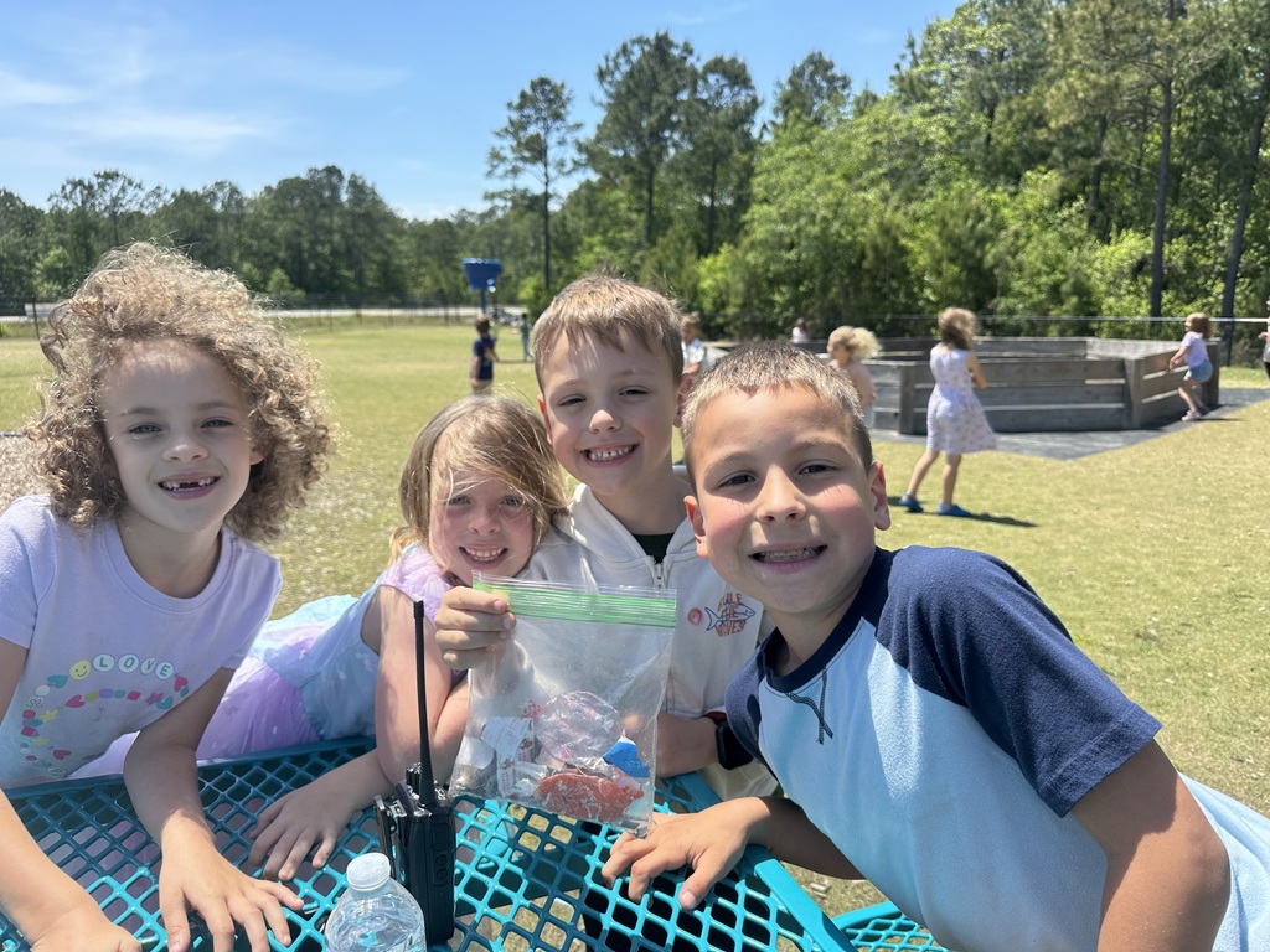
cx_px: 635
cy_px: 476
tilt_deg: -11.6
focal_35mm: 24
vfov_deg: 56.8
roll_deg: +1.3
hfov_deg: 71.6
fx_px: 881
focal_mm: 6.86
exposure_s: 1/2410
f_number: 1.78
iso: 80
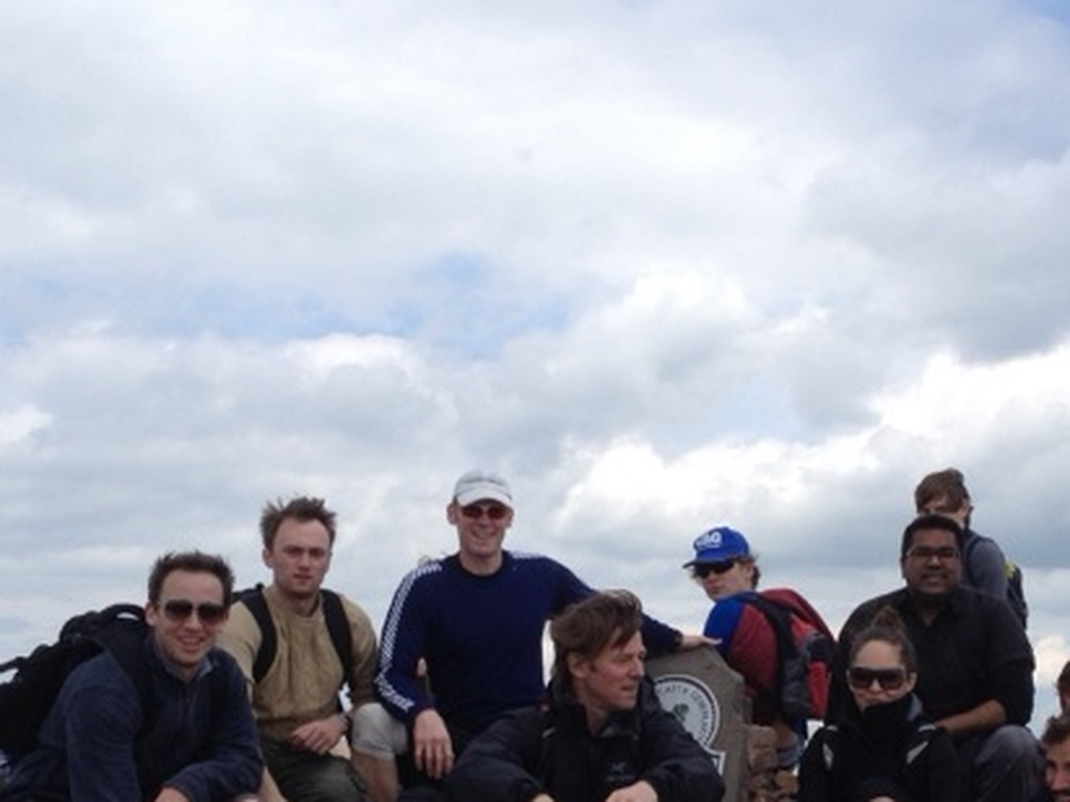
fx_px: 2102
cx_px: 688
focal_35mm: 68
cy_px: 667
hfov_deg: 28.4
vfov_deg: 21.3
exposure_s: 1/1905
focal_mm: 4.28
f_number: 2.4
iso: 64
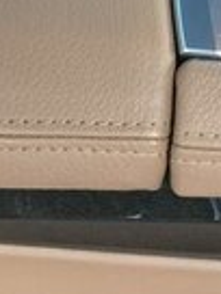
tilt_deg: -51.6
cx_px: 384
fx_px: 902
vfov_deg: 17.6
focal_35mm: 106
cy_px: -71
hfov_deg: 12.8
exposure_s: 1/33
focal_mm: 4.15
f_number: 2.2
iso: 100
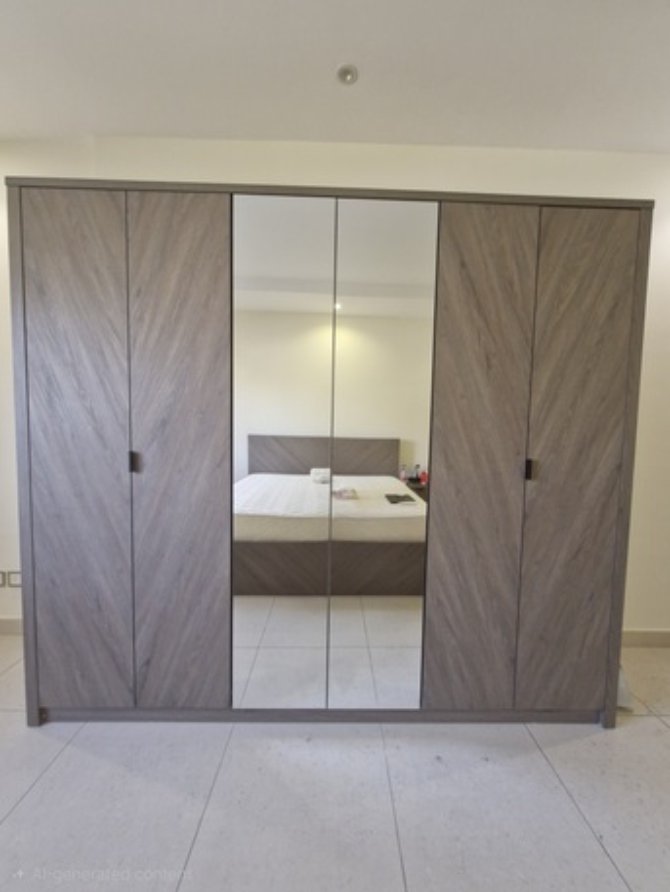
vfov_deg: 106.2
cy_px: 446
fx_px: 335
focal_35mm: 13
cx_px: 335
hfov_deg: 89.9
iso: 320
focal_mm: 1.74
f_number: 2.2
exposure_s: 1/50
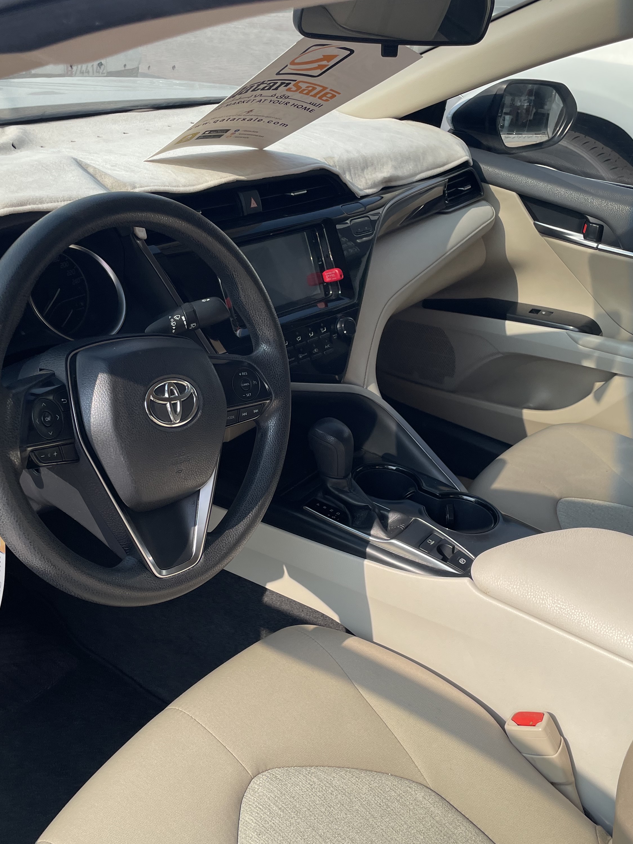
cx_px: 311
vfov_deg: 52.6
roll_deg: -9.3
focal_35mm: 35
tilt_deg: -33.0
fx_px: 853
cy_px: 426
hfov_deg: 40.7
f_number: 1.6
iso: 32
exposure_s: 1/1511
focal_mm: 4.2
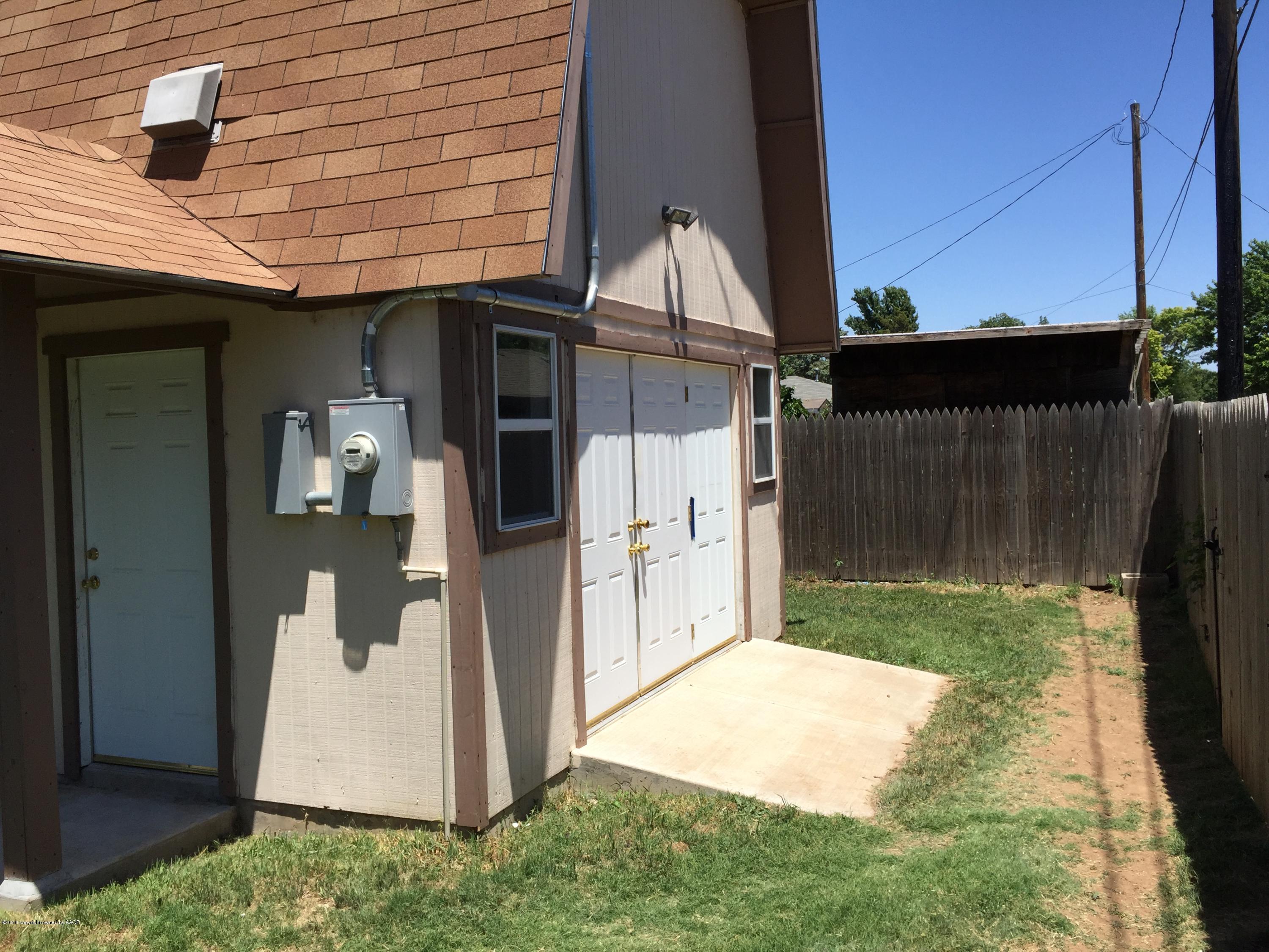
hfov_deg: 61.7
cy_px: 476
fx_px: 1063
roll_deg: +1.6
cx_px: 634
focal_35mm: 29
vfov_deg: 48.2
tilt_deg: -2.2
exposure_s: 1/2198
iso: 32
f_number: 2.2
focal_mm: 4.15
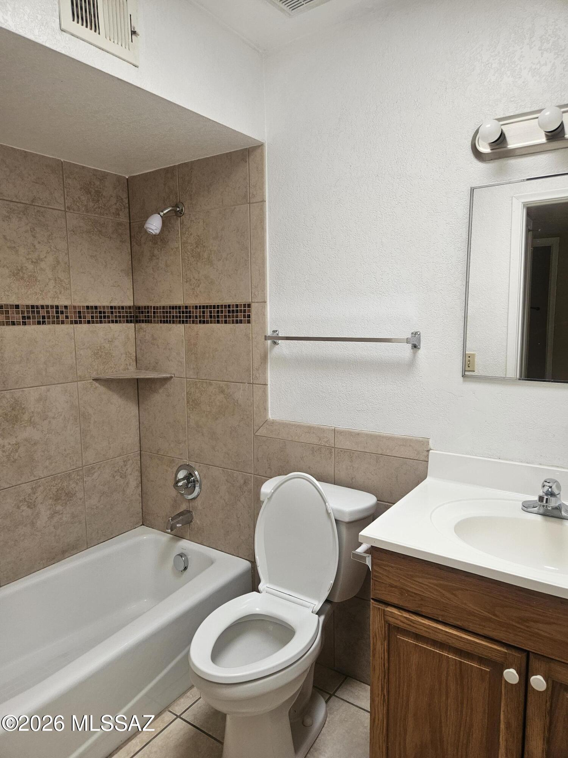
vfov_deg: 73.9
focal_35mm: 23
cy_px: 379
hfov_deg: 58.9
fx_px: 503
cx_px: 284
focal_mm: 5.4
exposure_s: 1/359
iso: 160
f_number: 1.8
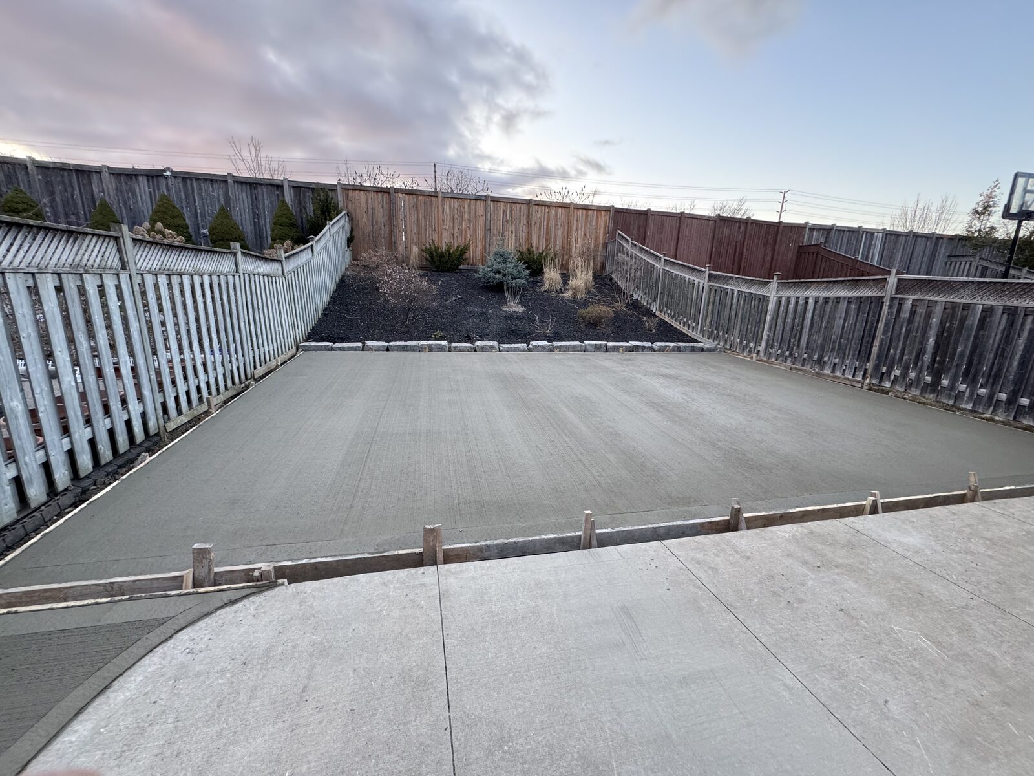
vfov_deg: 85.7
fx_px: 418
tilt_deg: -13.5
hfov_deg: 102.1
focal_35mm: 14
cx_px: 517
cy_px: 388
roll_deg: -1.5
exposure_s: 1/99
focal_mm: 2.22
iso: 250
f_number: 2.2
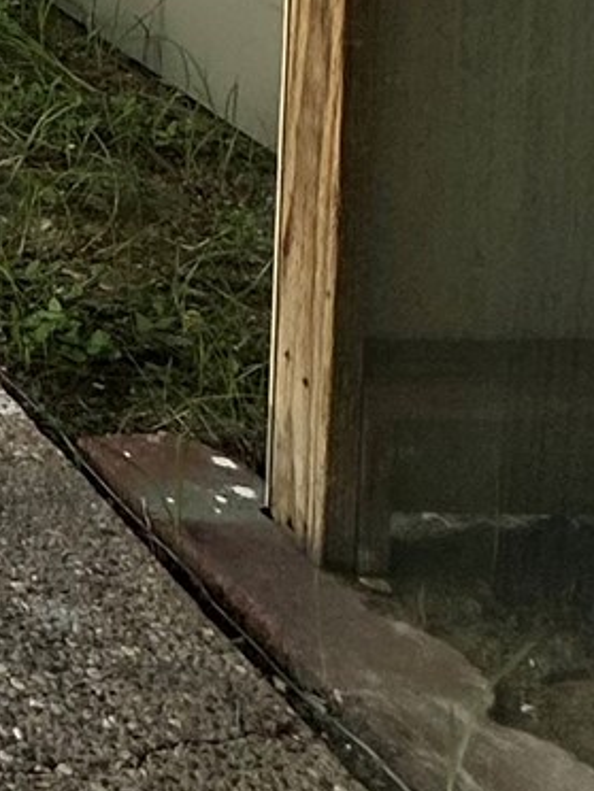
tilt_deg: -2.4
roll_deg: -0.2
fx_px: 1762
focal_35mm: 77
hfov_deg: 12.8
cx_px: -969
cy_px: -623
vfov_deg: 19.3
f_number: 2.2
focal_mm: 2.22
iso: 50
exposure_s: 1/2212
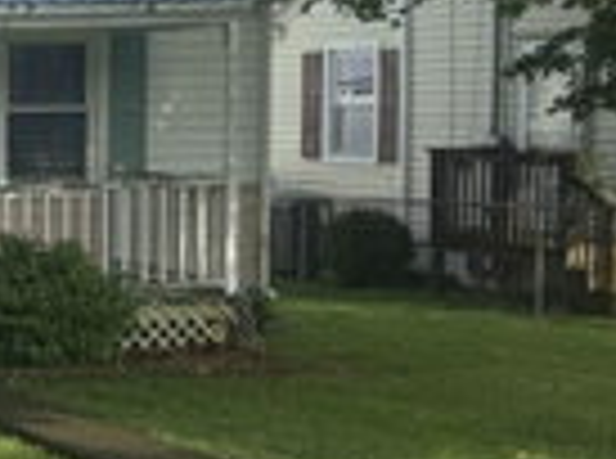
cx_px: -382
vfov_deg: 16.3
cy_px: 198
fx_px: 1597
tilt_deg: -3.6
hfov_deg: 18.5
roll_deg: +0.3
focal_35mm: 90
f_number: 1.78
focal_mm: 6.76
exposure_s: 1/1653
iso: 80
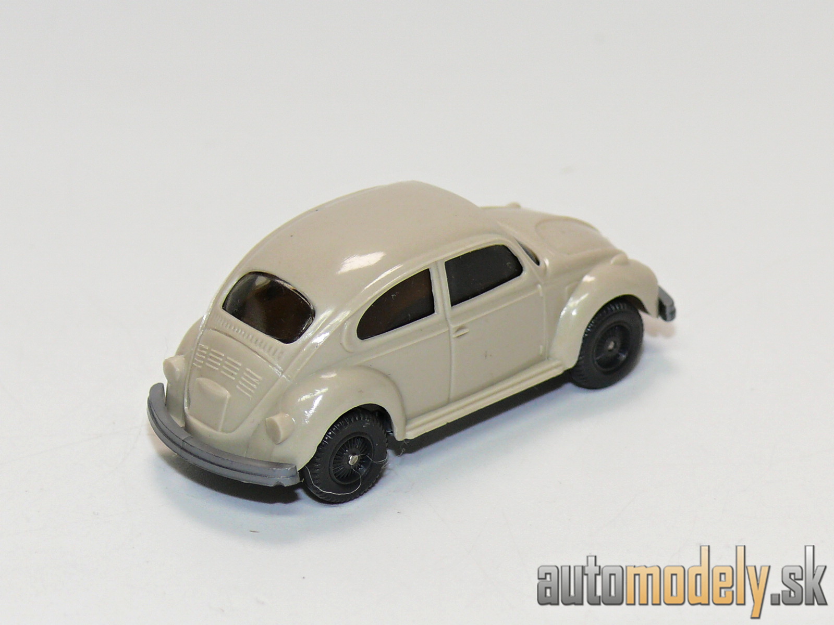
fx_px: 3783
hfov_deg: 12.6
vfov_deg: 9.5
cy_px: 312
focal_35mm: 157
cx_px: 417
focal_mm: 18.7
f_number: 4
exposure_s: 1/30
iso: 100
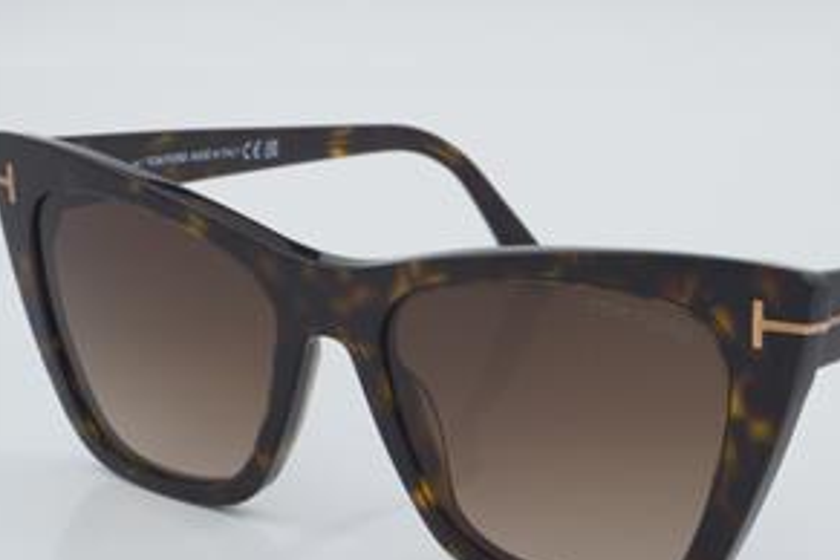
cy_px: 358
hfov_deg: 19.8
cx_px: 554
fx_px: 2403
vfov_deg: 13.3
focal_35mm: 103
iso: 100
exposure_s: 1/4
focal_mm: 50
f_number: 32
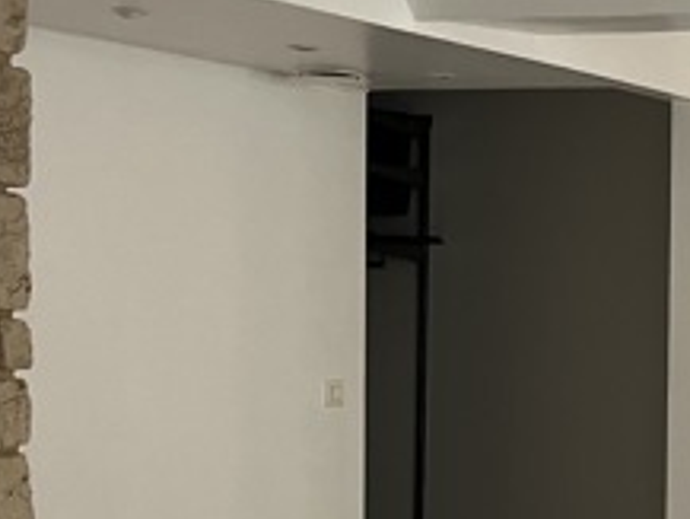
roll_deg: -1.4
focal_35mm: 96
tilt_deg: -4.1
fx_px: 1915
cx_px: 916
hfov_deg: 18.8
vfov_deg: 15.3
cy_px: 414
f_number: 1.6
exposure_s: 1/60
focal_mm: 5.1
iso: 200
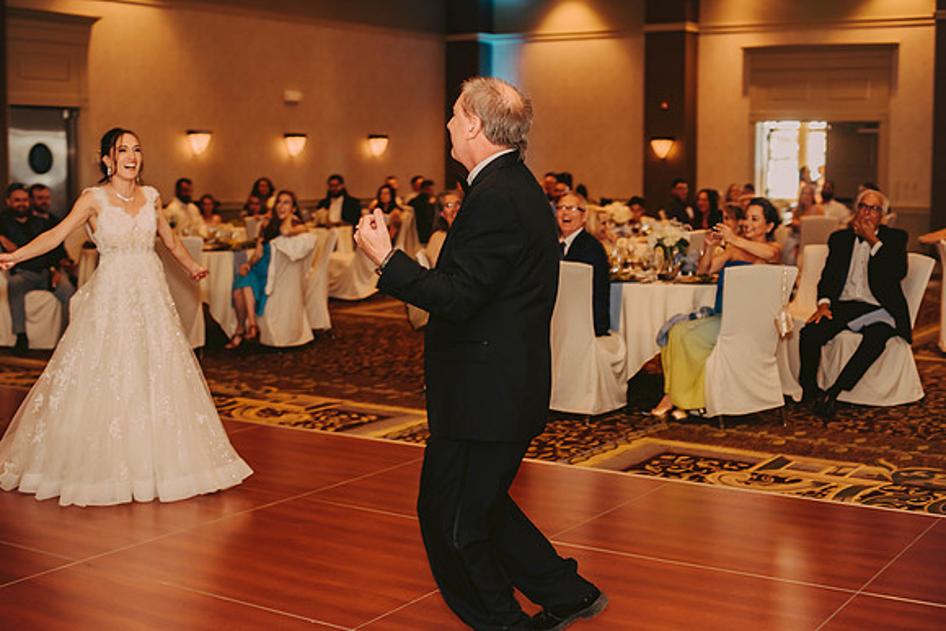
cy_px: 316
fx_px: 1314
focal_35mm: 50
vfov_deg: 27.0
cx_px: 473
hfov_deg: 39.6
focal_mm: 50
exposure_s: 1/125
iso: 800
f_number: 2.5
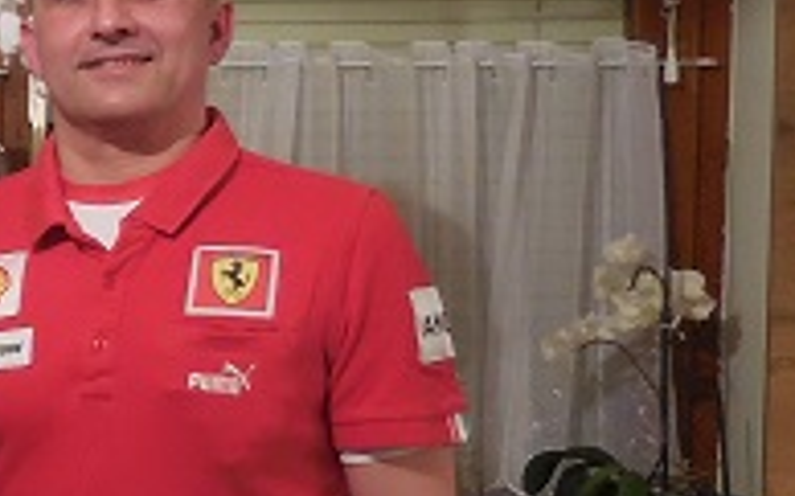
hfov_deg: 20.8
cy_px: 238
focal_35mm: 87
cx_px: -340
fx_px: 1884
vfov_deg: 15.0
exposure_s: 1/10
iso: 400
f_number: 3.5
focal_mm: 5
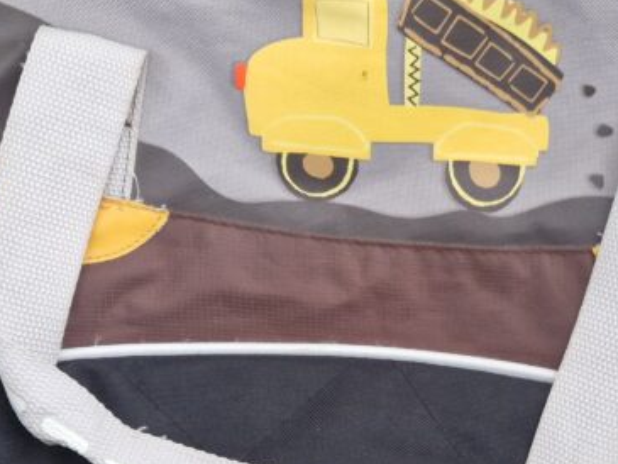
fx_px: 1125
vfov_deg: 23.0
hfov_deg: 30.6
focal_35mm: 63
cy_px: 359
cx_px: 396
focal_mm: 5.4
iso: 64
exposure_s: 1/100
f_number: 1.8
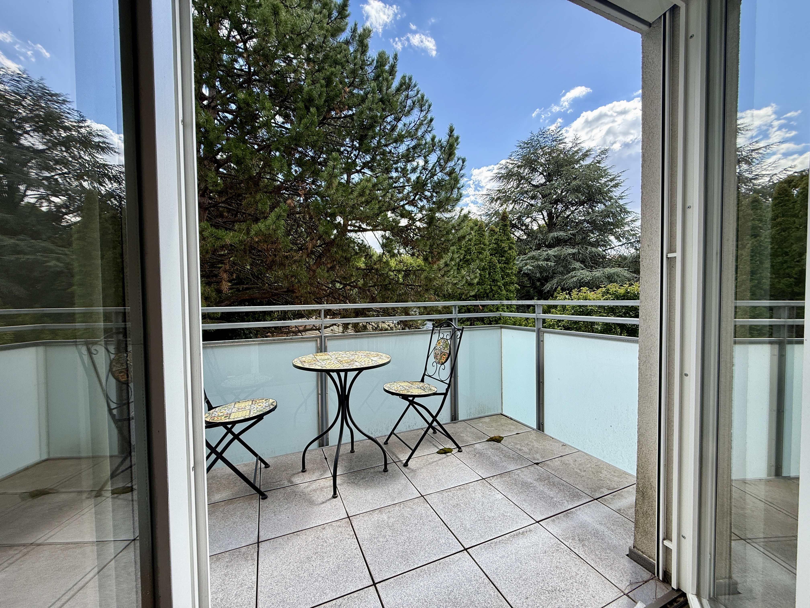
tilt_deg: -1.7
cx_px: 405
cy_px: 304
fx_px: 328
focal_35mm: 14
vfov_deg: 85.7
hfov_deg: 102.1
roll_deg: +0.3
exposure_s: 1/448
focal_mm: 2.22
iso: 50
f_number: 2.2
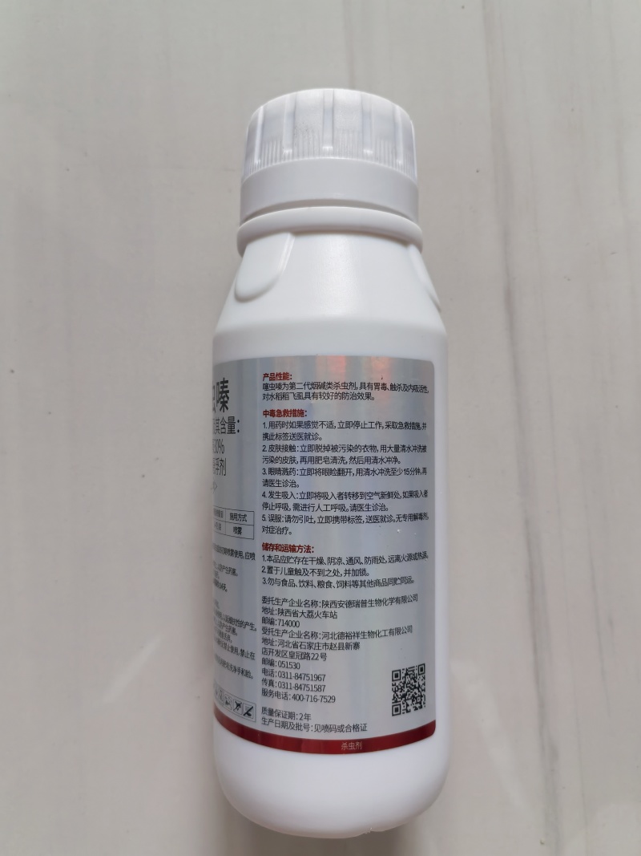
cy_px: 428
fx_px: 667
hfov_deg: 51.3
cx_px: 320
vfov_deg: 65.3
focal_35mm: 27
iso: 100
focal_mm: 5.52
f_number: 1.9
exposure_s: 1/100
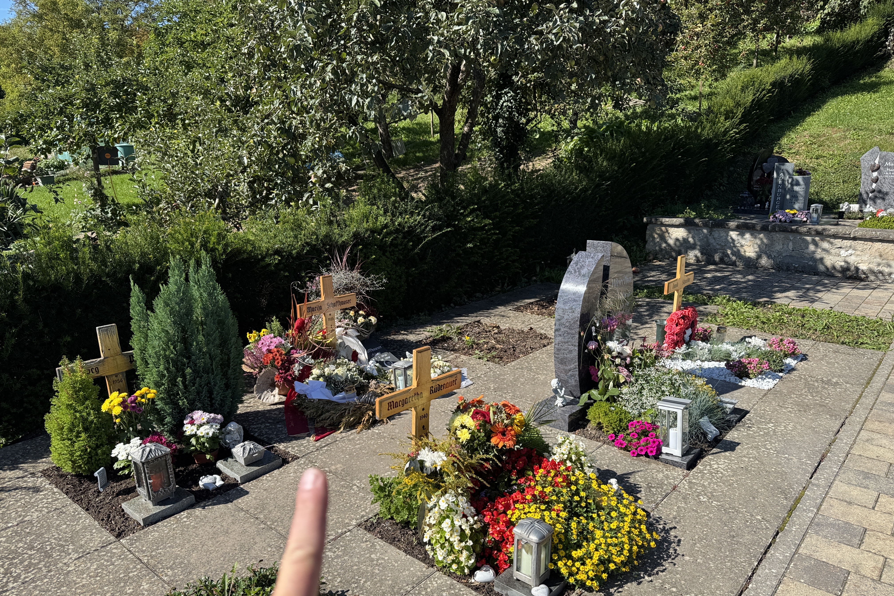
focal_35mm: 25
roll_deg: -0.3
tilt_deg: -14.0
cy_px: 332
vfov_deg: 51.2
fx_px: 621
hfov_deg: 71.5
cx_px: 447
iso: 80
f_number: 1.78
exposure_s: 1/2710
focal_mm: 6.76
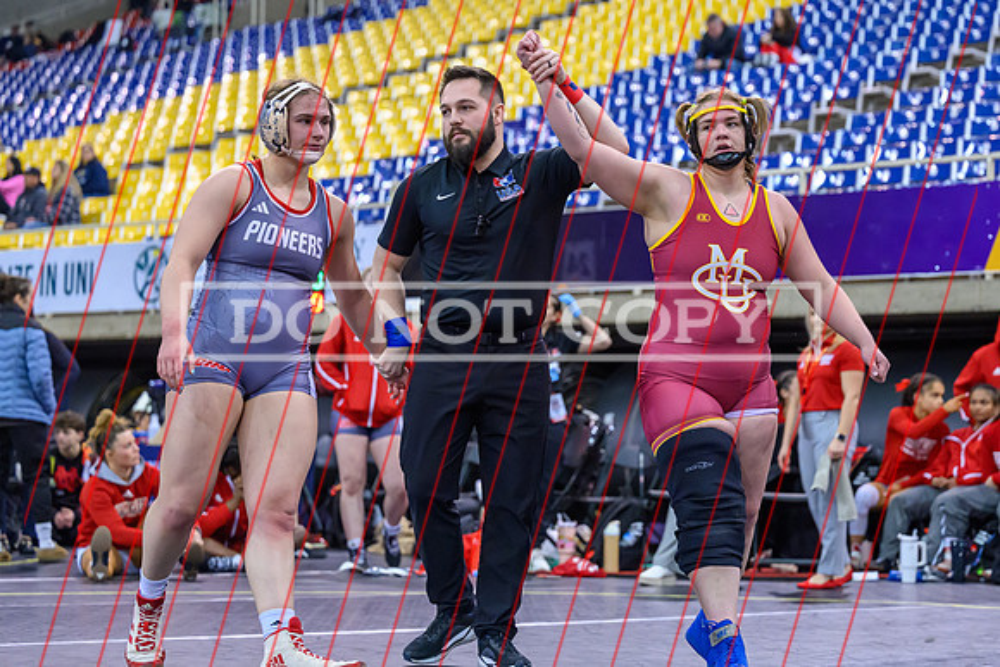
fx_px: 2560
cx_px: 581
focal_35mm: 92
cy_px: 257
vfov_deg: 14.8
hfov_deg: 22.1
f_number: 2.8
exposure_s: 1/800
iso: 5000
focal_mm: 72
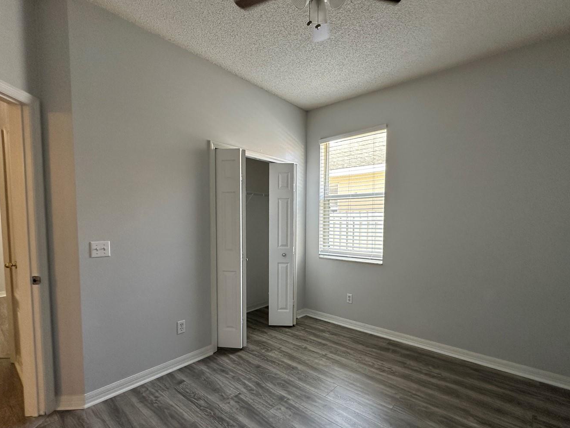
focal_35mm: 17
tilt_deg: -3.2
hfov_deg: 90.9
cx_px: 307
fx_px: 280
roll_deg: -0.5
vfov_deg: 74.5
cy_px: 238
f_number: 2.2
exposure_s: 1/120
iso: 200
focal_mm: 2.22
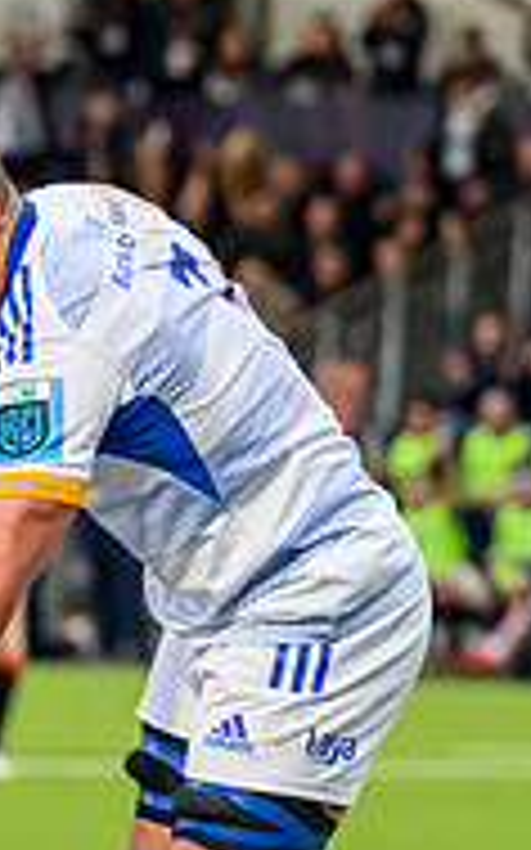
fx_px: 13324
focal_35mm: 575
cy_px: 677
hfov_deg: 2.3
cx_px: -782
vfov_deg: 3.7
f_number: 4
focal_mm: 135
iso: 4000
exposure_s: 1/1000
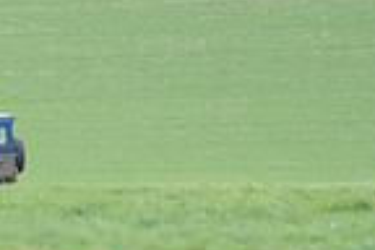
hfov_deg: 1.8
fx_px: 11593
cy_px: 124
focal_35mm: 1113
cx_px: -372
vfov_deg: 1.2
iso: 500
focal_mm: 184
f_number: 2.8
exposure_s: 1/1000
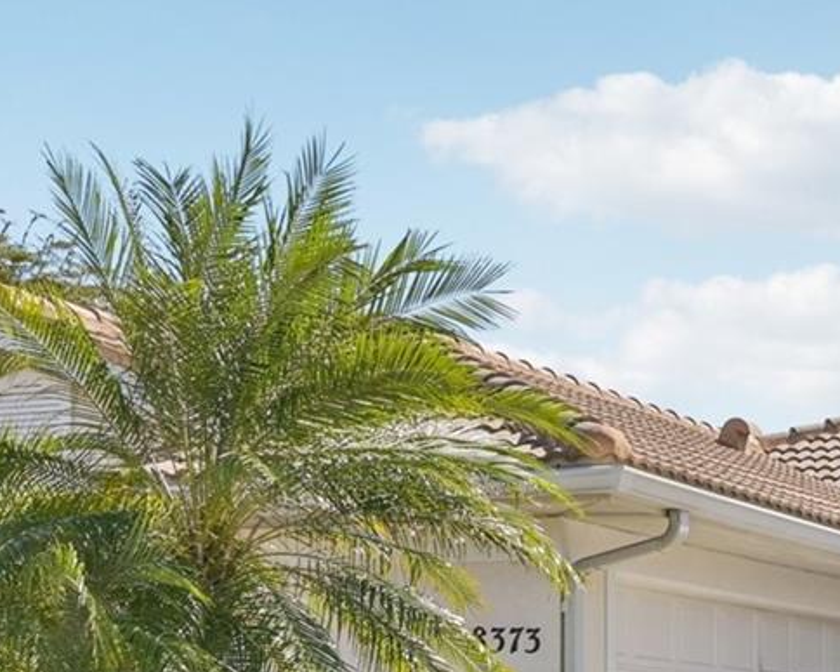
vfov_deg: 16.2
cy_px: 686
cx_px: 1022
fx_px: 2312
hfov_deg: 19.3
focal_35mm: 93
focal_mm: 30
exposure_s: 1/1250
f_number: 8
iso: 400
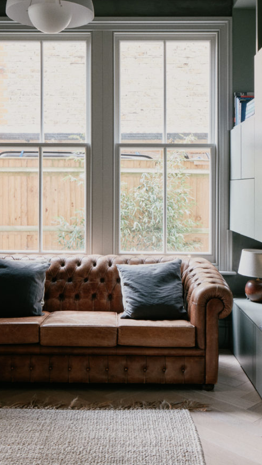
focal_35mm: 40
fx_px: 494
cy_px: 188
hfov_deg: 29.7
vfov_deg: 50.2
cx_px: 143
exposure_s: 1.5
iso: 200
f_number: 11
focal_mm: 19.4
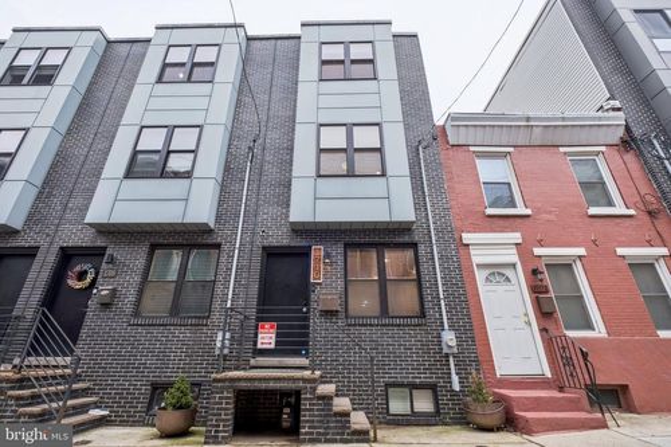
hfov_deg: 100.4
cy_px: 224
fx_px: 279
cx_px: 336
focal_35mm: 15
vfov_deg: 77.3
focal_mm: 10
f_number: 8
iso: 250
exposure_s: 1/18
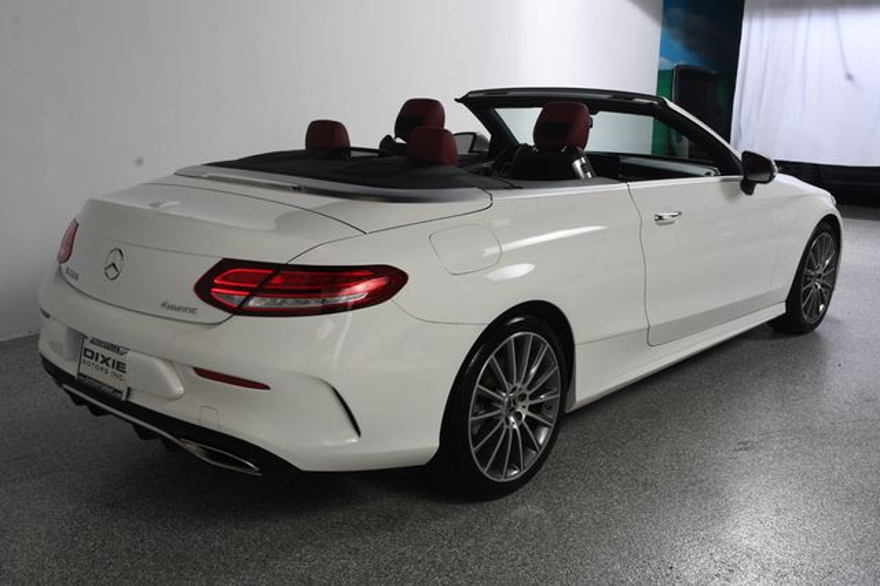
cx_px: 440
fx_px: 880
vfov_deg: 36.8
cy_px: 293
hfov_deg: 53.2
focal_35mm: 36
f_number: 13
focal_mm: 24
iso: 100
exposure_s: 1/160
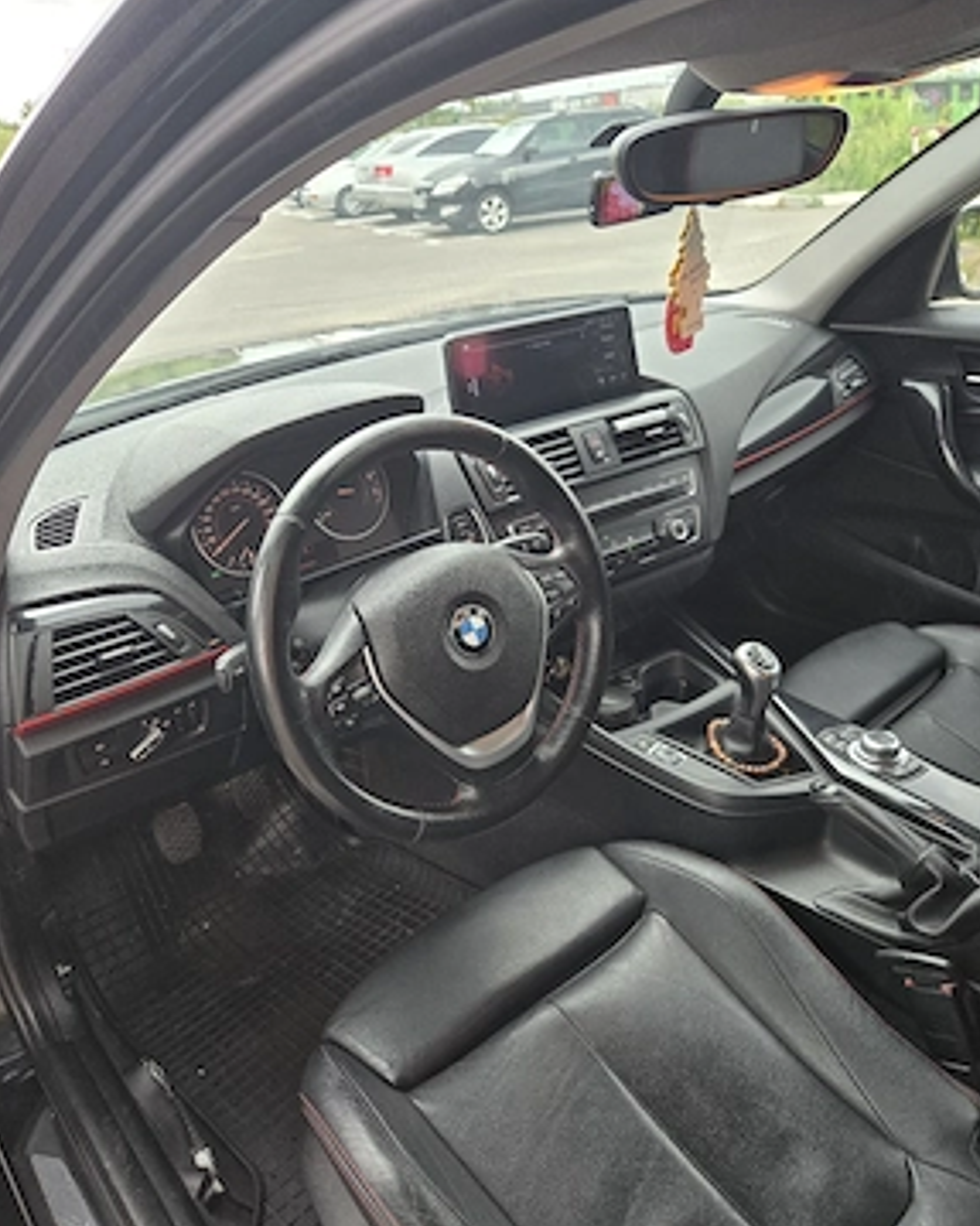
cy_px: 618
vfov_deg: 68.1
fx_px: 907
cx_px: 481
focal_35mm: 25
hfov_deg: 56.8
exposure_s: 1/101
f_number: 1.8
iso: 125
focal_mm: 5.4
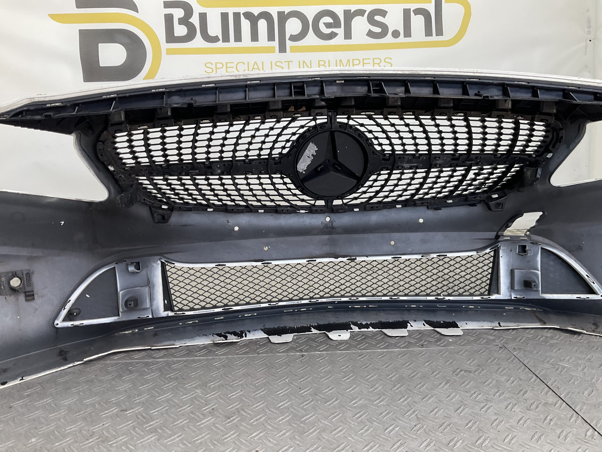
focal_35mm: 29
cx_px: 301
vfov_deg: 48.2
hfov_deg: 61.7
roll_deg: -0.7
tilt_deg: -9.5
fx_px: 504
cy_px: 226
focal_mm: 3
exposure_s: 1/120
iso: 25
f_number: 1.8
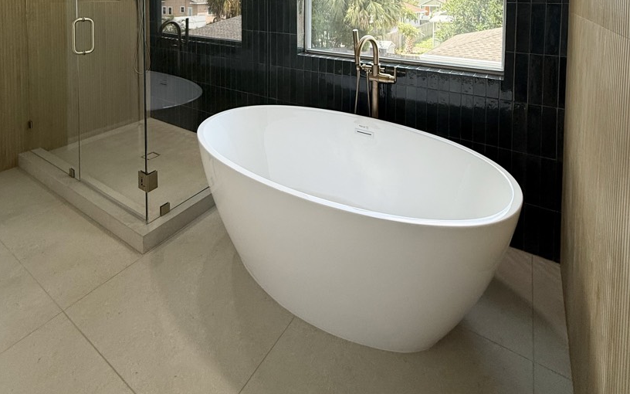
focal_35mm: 20
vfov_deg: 49.8
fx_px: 343
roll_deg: -0.8
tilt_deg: -1.7
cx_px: 314
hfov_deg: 85.1
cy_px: 9
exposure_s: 1/120
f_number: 2.2
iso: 64
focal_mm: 2.22
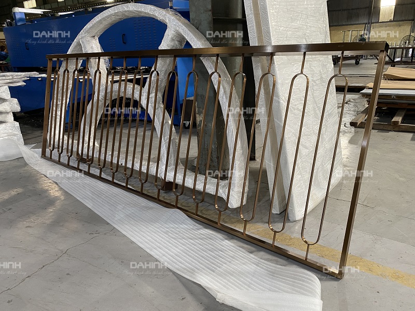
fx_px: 312
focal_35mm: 26
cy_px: 156
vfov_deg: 53.1
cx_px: 208
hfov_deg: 67.3
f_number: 1.8
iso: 160
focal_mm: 4.25
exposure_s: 1/50
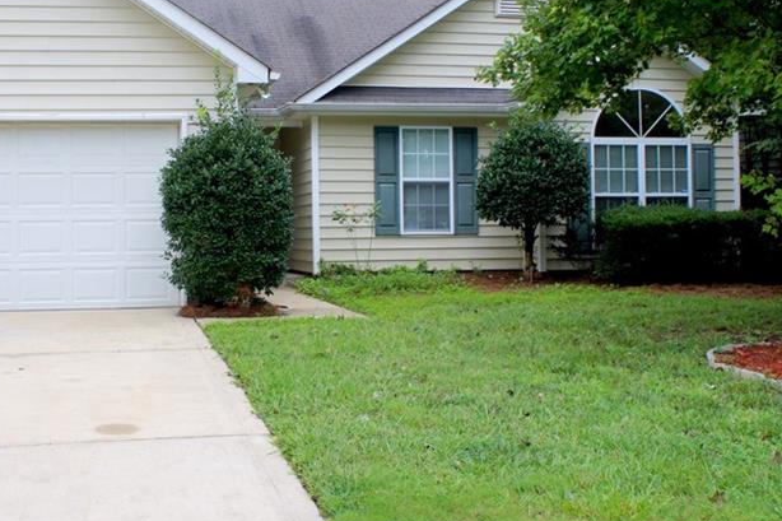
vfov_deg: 26.9
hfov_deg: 39.5
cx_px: 315
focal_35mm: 50
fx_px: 1086
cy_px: 216
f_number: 8
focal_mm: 20
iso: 200
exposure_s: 1/160
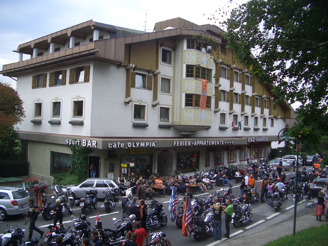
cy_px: 123
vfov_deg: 40.7
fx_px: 332
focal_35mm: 35
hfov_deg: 52.6
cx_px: 164
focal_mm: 5.8
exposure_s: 1/500
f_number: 2.6
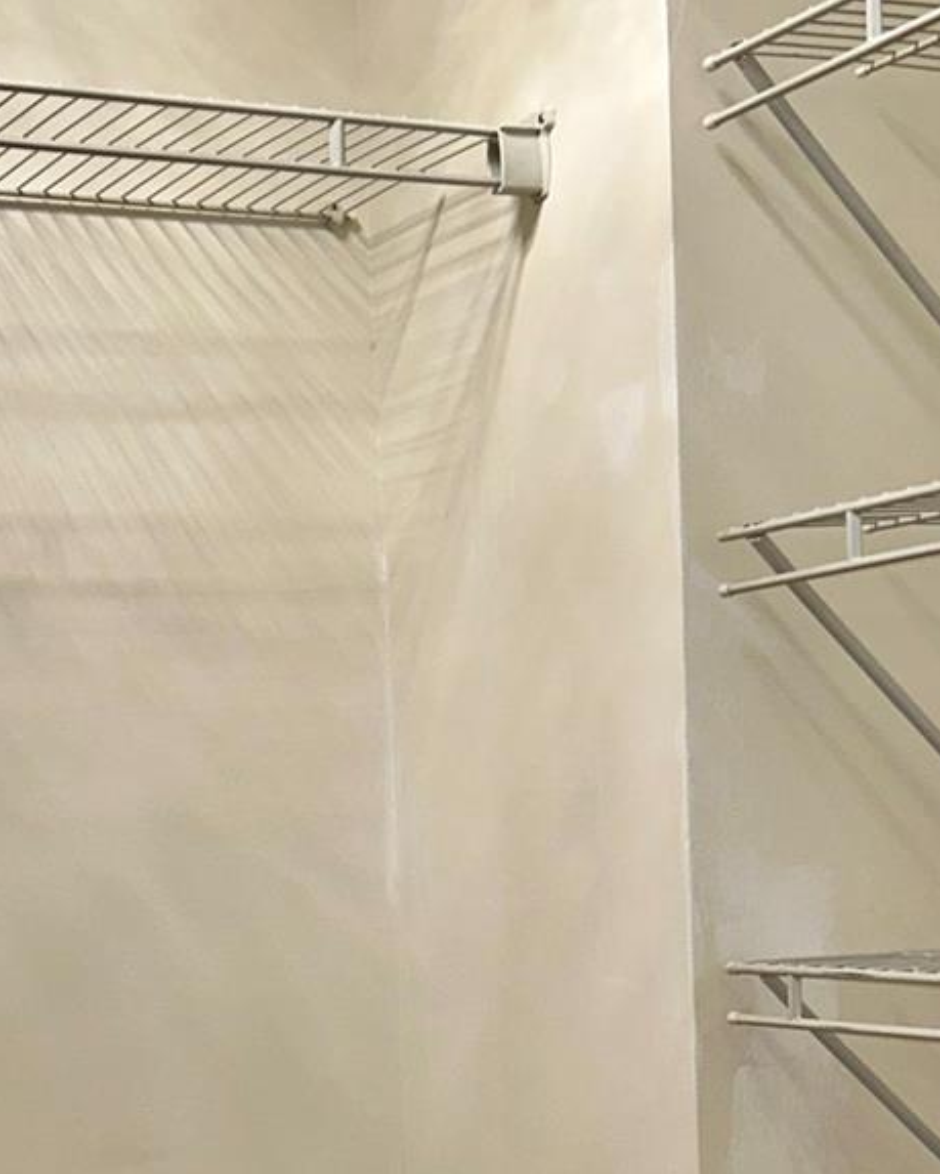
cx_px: 285
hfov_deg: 22.4
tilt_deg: -6.5
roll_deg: +2.8
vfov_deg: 26.8
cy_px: 1080
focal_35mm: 68
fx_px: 2363
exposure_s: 1/120
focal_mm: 5.7
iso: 80
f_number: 1.5
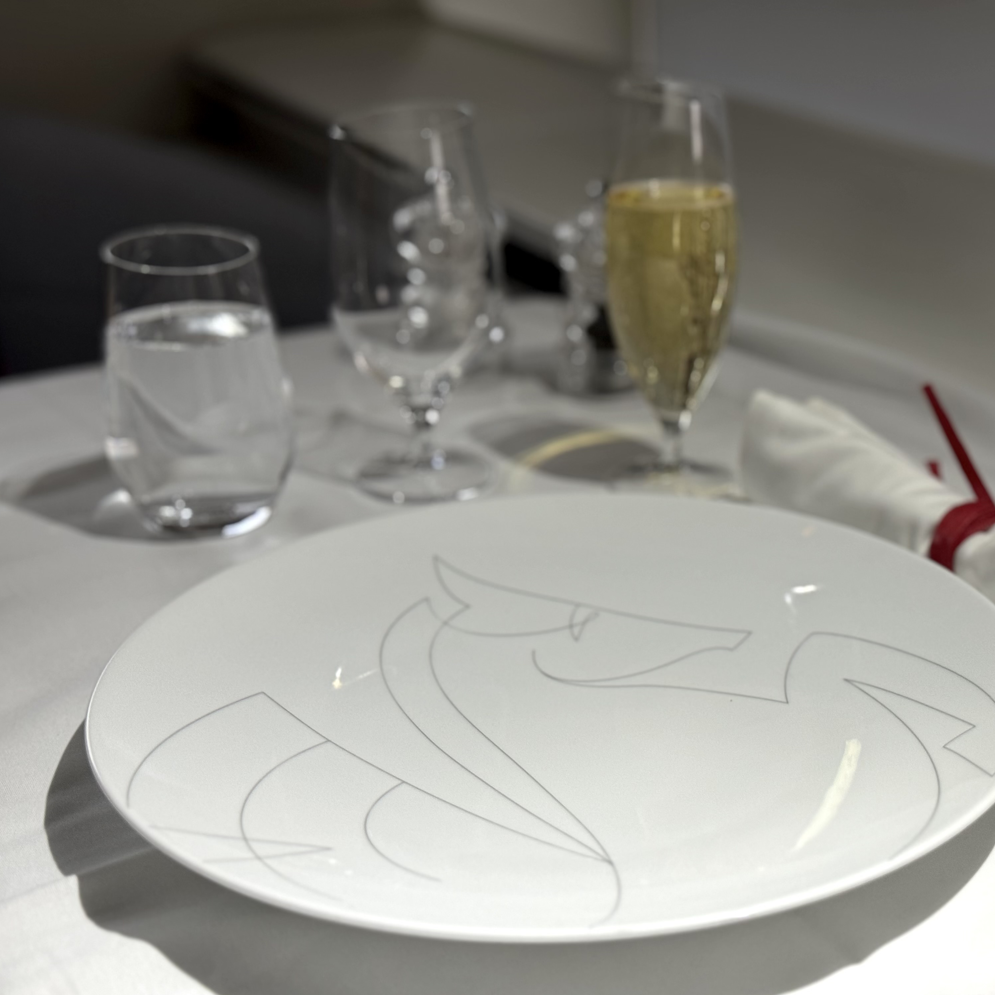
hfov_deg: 29.9
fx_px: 1854
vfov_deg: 30.0
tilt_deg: -20.2
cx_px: 653
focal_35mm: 57
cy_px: 498
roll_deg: +0.9
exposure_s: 1/57
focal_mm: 6.86
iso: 160
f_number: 1.78
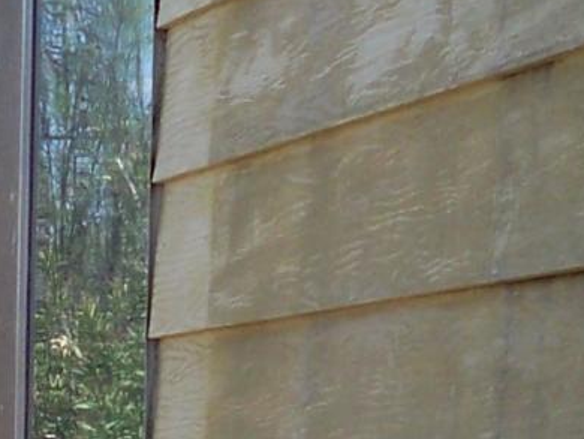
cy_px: 520
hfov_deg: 7.2
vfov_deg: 5.5
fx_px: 4541
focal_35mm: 269
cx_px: -277
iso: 80
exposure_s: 1/500
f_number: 3.1
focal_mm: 6.3
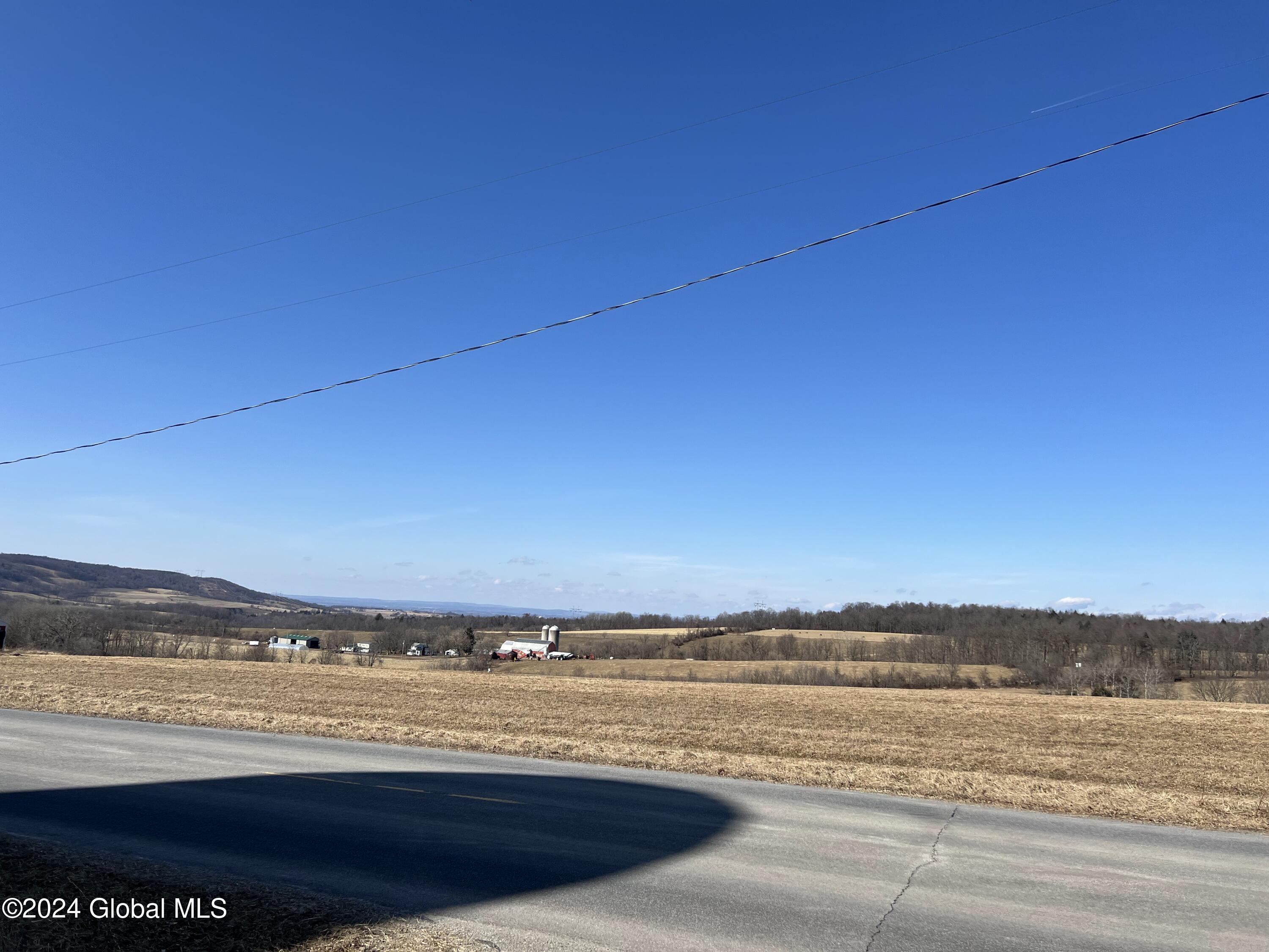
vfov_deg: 53.1
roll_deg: -5.3
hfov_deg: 67.3
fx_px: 953
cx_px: 634
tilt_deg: +8.2
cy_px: 476
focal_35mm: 26
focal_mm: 5.7
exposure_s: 1/5882
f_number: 1.5
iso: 50
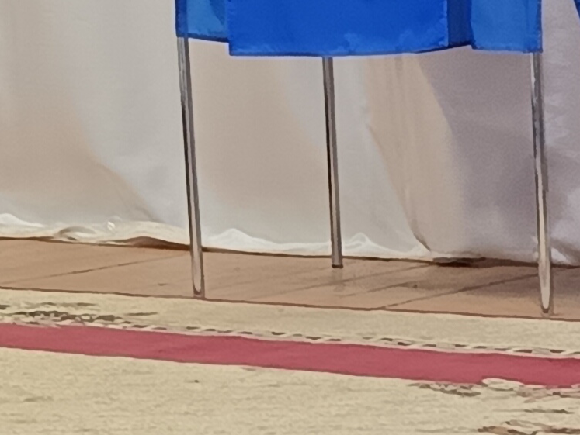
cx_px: -648
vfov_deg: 7.4
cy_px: -257
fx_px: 3319
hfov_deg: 9.3
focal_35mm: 198
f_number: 1.75
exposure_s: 1/33.3
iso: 756
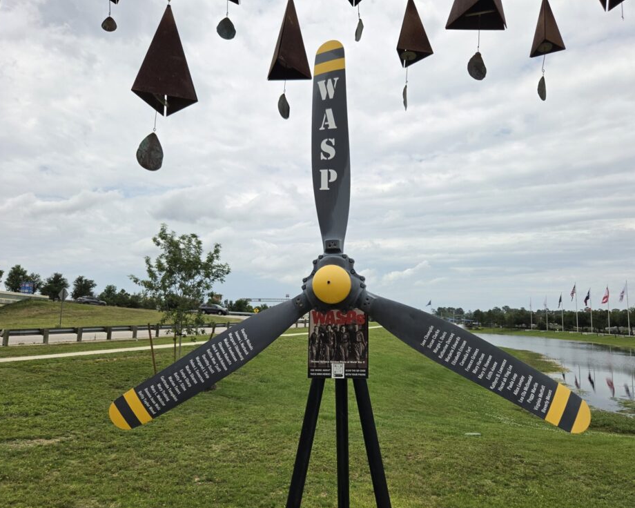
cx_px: 349
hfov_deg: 67.9
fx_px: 470
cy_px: 264
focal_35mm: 25
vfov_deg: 56.8
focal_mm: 5.4
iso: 80
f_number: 1.8
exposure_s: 1/7071
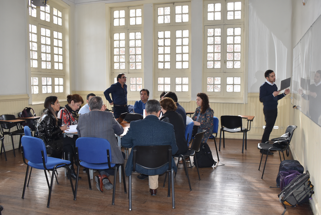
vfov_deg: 38.4
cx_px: 160
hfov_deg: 55.1
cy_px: 108
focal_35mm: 34
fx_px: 308
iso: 500
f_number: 5.6
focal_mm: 23
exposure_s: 1/125
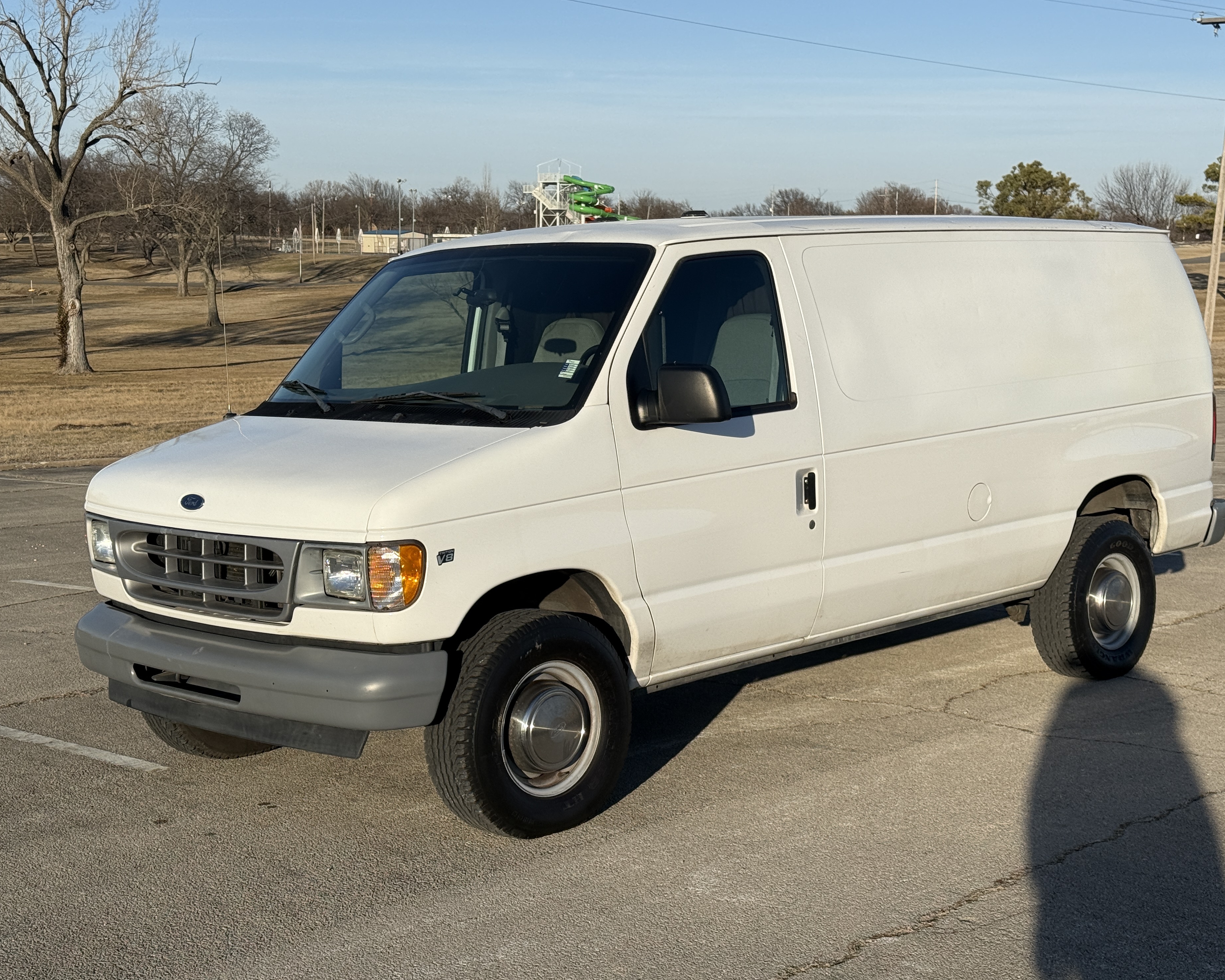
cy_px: 493
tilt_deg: -8.9
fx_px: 1849
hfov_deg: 36.7
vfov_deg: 29.7
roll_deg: -0.8
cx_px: 631
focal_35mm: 51
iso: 64
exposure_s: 1/6536
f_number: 1.78
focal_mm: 6.76
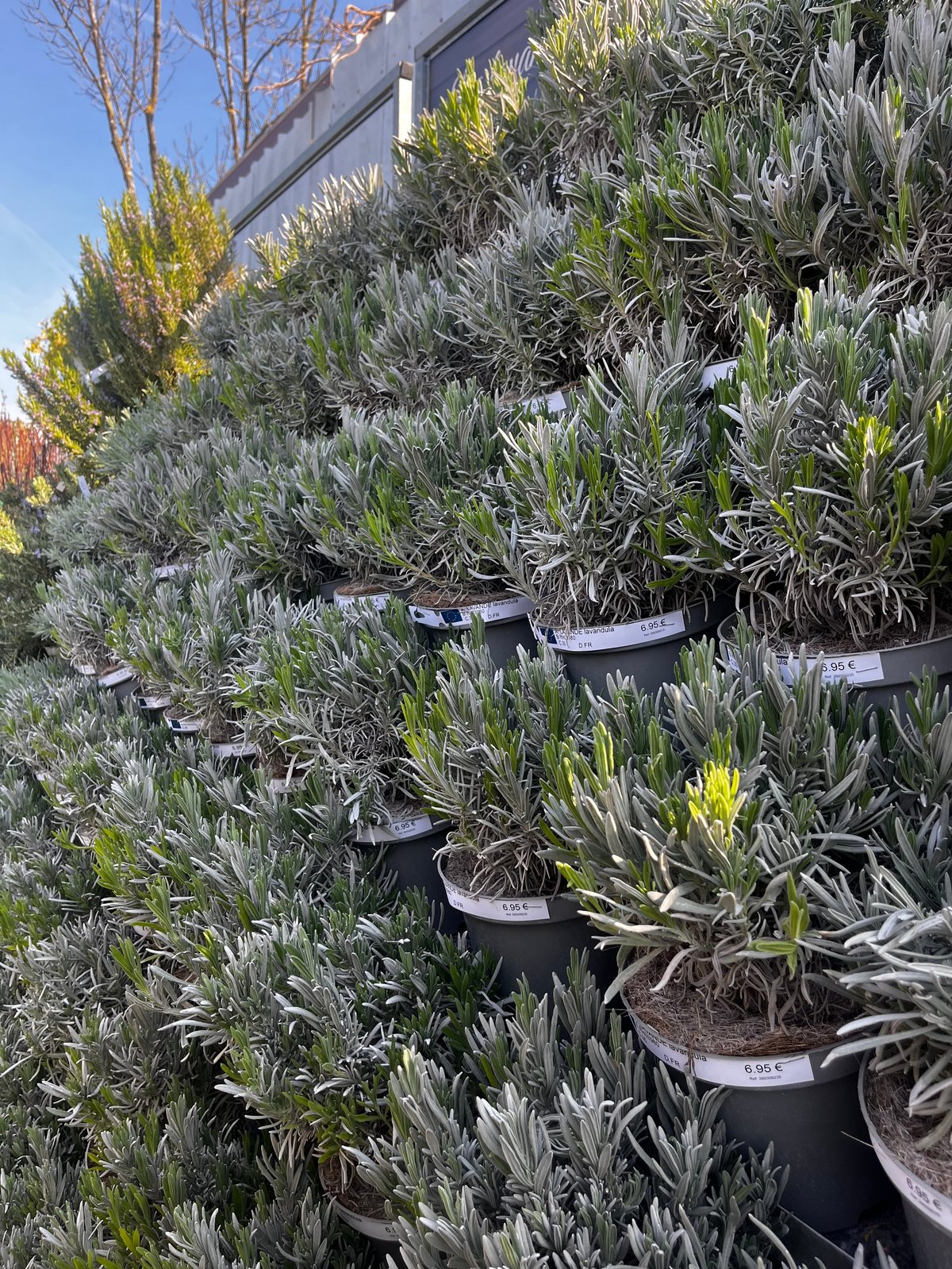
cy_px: 634
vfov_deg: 67.3
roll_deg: -1.0
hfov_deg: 53.1
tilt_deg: -4.4
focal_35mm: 26
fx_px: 953
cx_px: 476
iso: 50
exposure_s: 1/384
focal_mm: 5.1
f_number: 1.6
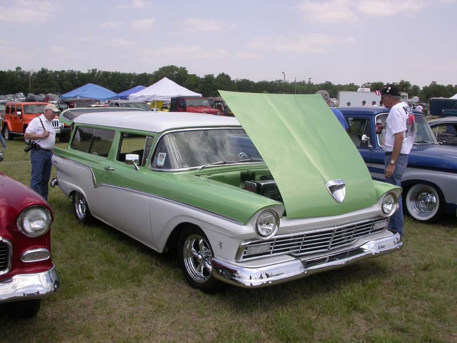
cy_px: 172
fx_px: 502
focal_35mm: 38
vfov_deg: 37.7
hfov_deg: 49.0
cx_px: 228
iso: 100
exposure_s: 1/305
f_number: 7.5
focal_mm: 7.85
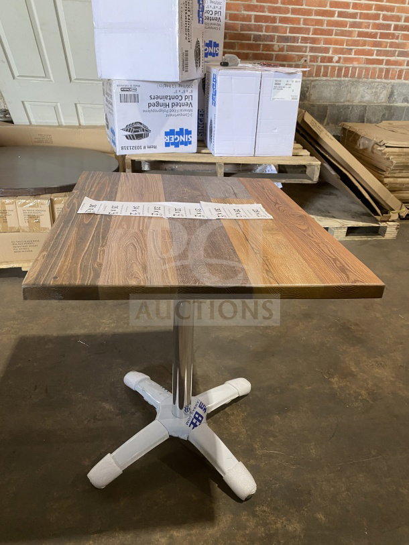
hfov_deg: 53.1
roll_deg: -3.4
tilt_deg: -28.2
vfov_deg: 67.3
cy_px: 272
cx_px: 204
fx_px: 409
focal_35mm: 26
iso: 200
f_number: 1.8
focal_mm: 4.25
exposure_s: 1/60
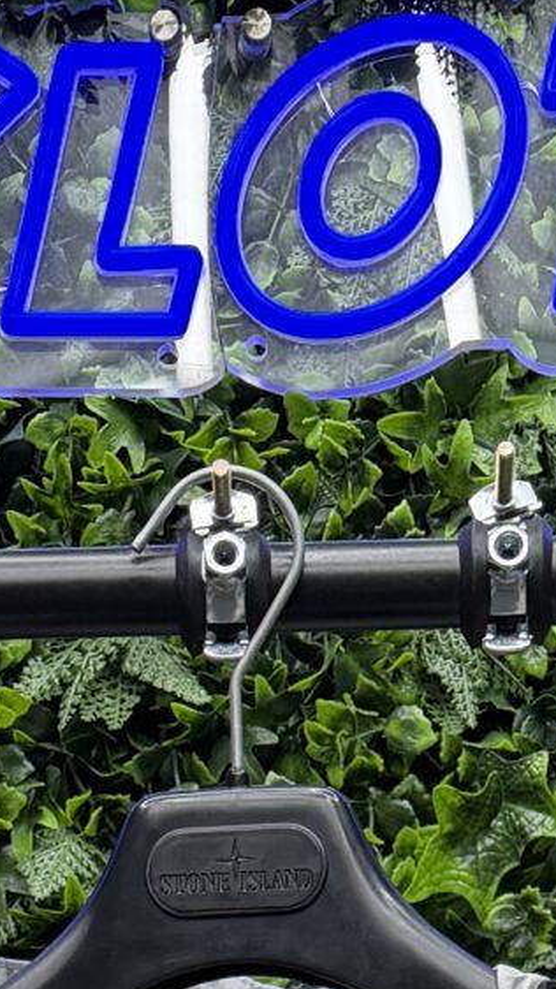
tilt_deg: -5.8
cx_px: 245
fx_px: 3120
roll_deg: +0.1
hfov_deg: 10.2
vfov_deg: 13.9
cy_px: 2219
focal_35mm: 119
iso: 100
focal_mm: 6.76
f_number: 1.78
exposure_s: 1/84
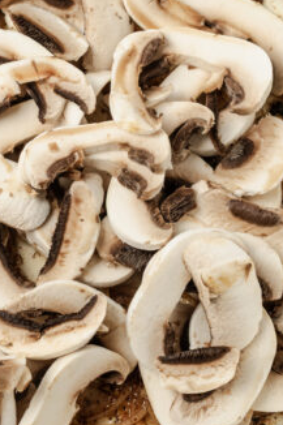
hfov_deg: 11.8
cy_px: 222
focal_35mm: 115
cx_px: 5
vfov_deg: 17.8
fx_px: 1357
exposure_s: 1/15
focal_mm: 50
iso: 320
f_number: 7.1
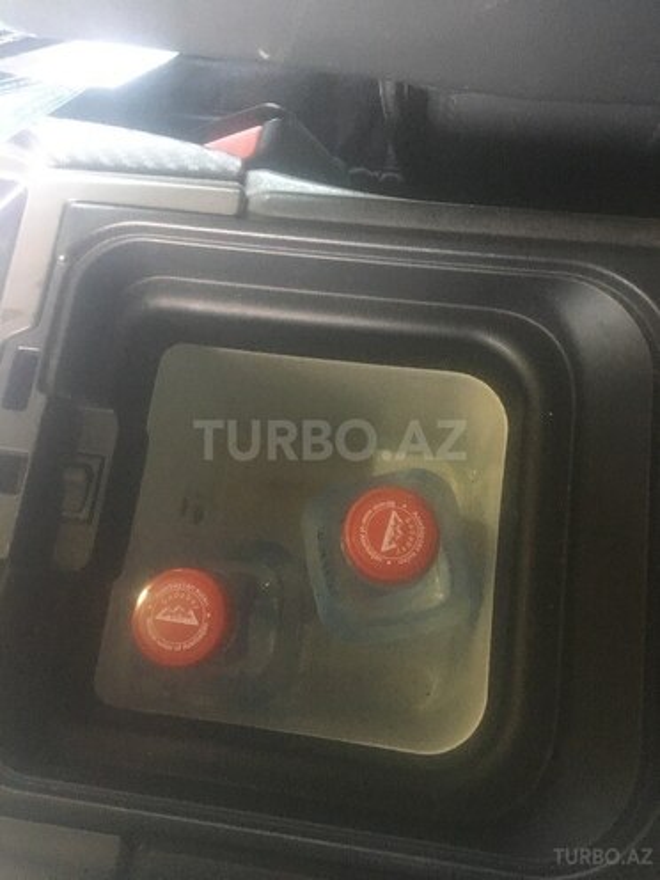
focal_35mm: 29
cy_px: 440
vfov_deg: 61.7
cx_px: 330
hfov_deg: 48.2
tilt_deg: -76.7
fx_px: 737
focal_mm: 4.15
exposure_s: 1/17
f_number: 2.2
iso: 250
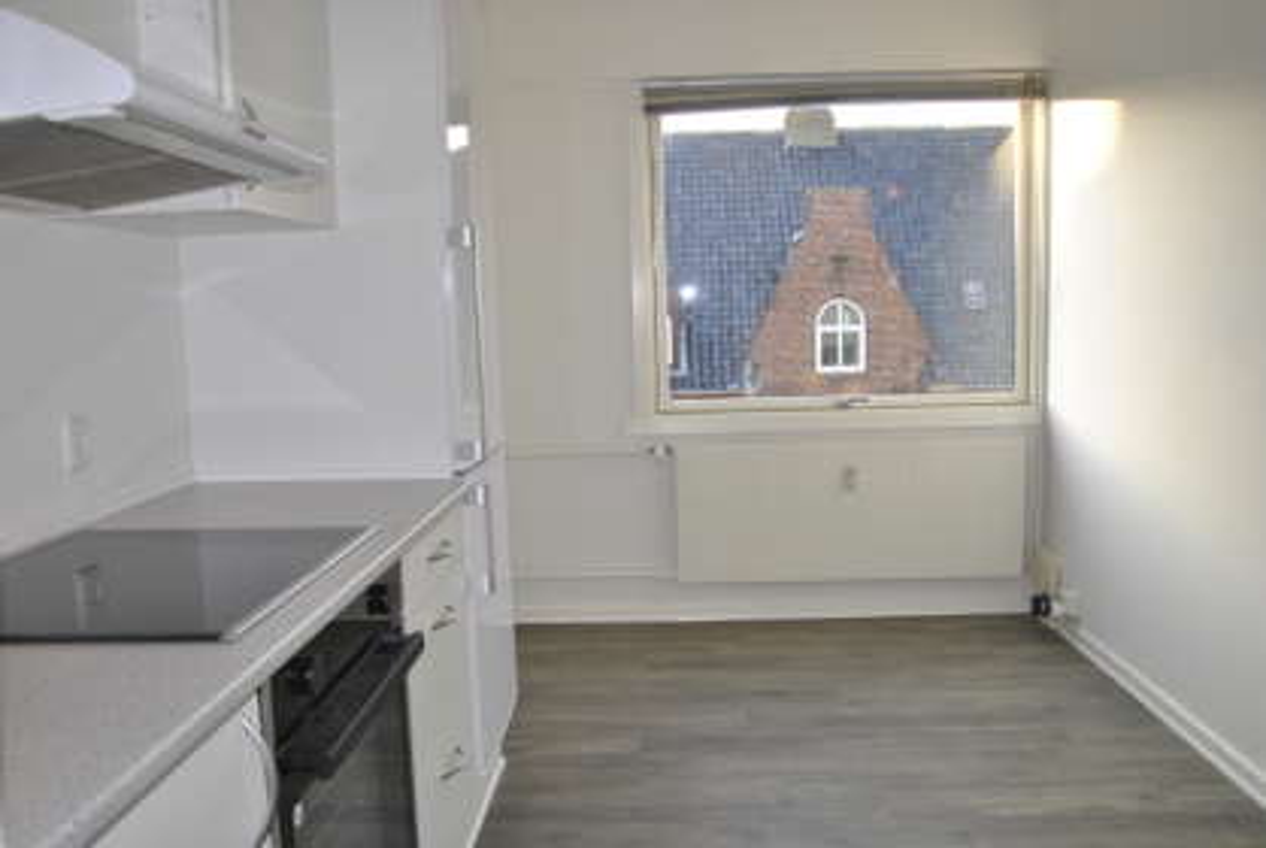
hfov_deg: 67.3
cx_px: 633
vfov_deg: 48.1
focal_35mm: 27
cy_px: 424
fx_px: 951
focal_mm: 18
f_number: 4.5
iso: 200
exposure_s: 1/80
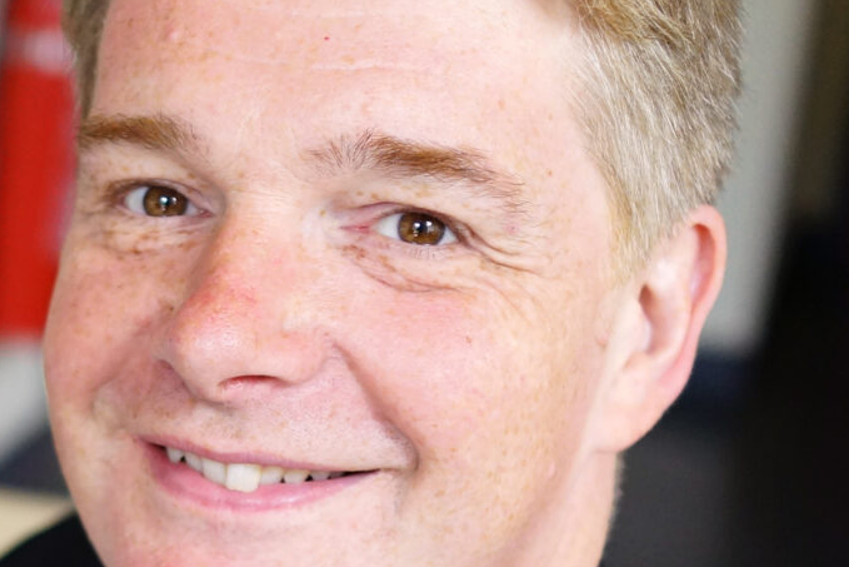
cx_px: -368
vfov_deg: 10.2
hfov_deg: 14.6
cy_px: 695
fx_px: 3113
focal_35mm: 132
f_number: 2
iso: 1000
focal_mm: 35
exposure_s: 1/400
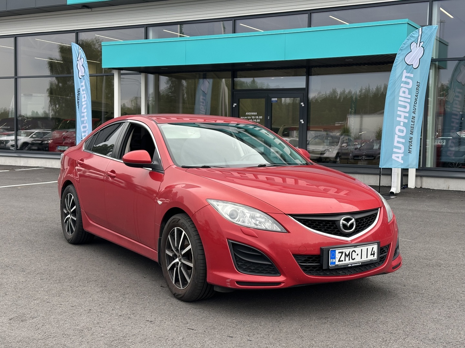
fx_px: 645
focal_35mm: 48
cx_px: 232
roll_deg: -0.9
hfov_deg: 39.7
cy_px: 174
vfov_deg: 30.3
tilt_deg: -3.2
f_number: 1.78
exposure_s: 1/564
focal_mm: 6.86
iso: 64
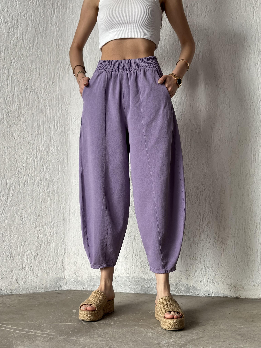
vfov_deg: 39.7
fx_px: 483
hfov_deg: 30.3
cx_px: 130
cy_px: 174
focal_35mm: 48
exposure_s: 1/121
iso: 100
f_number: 1.78
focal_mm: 6.86
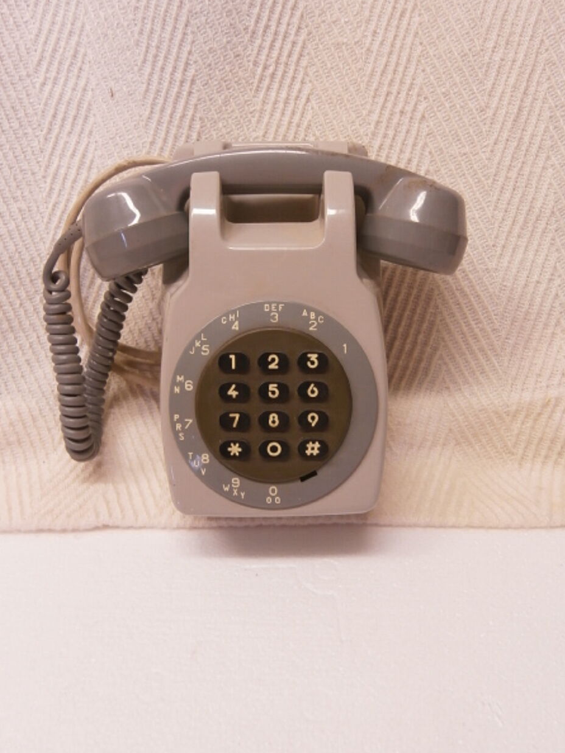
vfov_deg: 63.4
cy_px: 365
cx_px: 275
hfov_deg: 49.7
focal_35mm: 28
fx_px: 610
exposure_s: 1/30
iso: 125
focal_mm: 4.7
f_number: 2.8
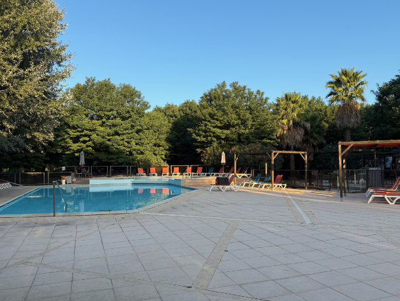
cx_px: 204
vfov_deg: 48.2
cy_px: 156
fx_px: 335
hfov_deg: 61.6
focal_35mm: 29
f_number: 1.8
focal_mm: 6.8
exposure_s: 1/1091
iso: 80
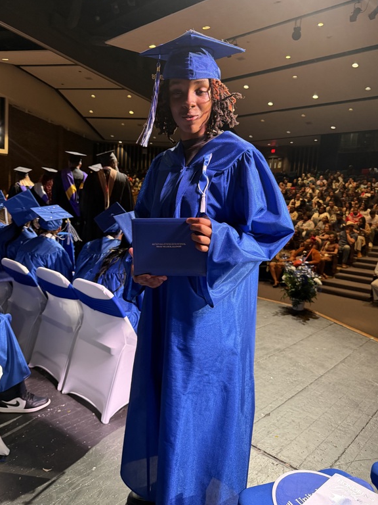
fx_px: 364
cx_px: 184
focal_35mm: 25
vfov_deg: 69.4
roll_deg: -4.3
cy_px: 248
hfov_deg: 54.9
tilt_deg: -5.0
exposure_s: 1/59
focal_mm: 6.76
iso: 320
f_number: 1.78
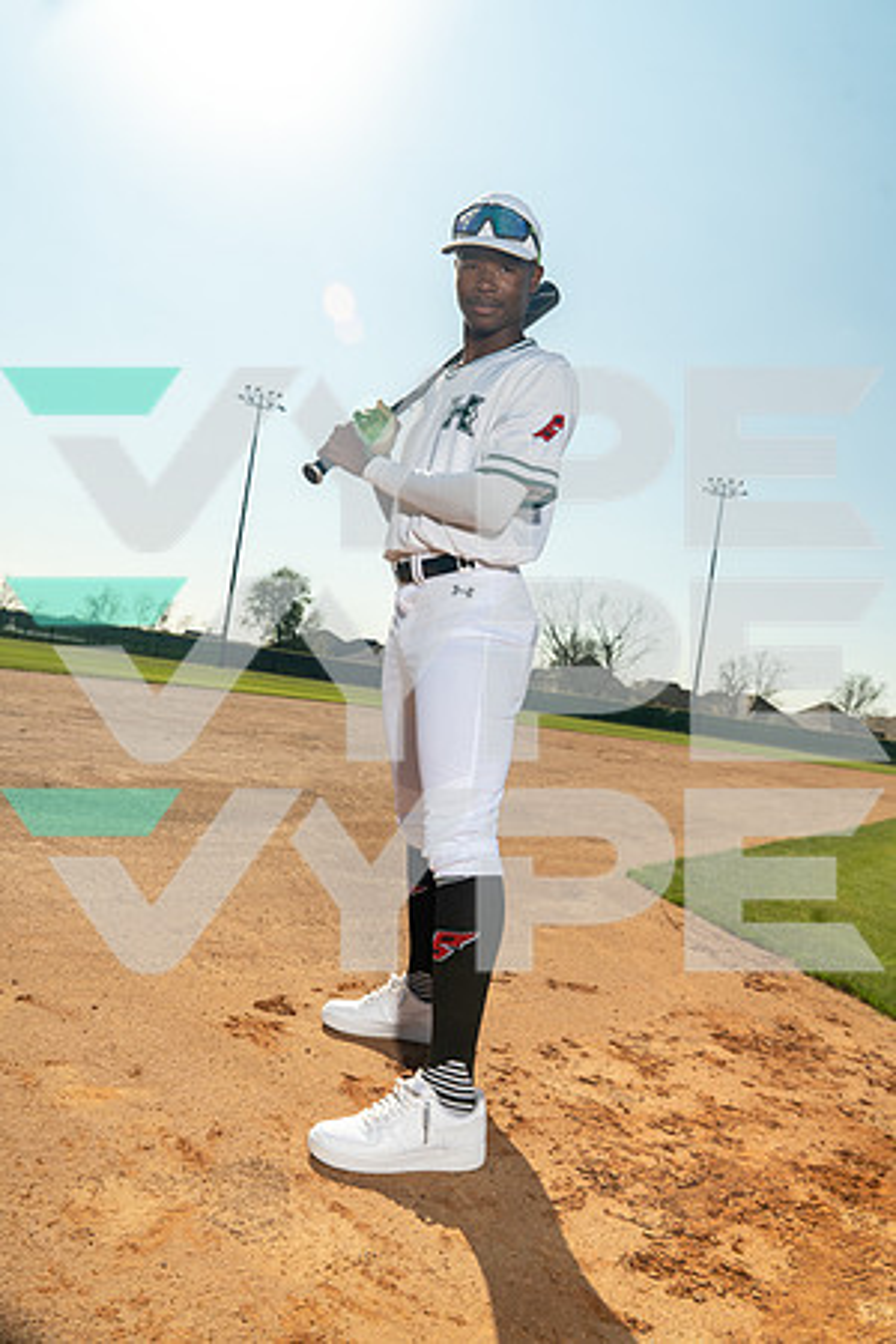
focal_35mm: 27
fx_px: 1008
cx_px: 448
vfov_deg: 67.4
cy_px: 672
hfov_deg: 47.9
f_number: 7.1
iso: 500
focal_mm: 27
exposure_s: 1/200
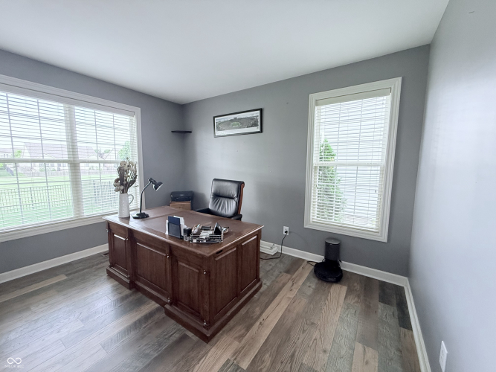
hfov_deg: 102.1
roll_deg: -0.6
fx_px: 201
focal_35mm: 14
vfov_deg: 85.7
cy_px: 186
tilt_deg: -5.8
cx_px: 248
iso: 320
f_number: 2.2
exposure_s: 1/98
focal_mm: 2.22
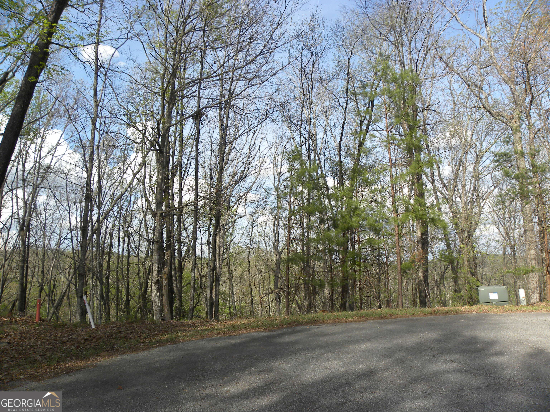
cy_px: 206
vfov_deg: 53.1
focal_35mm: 26
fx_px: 413
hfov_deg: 67.3
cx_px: 275
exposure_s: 1/233
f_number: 5
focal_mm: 4.6
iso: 64
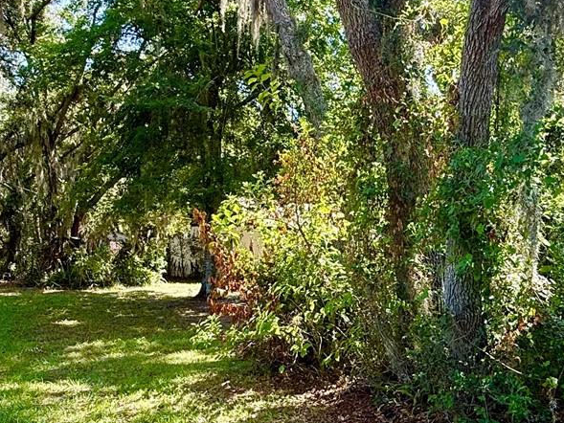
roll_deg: -1.7
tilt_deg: -1.7
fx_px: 619
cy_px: 277
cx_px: 290
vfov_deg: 37.4
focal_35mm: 38
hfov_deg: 49.0
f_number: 2.2
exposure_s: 1/150
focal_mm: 2.22
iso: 50
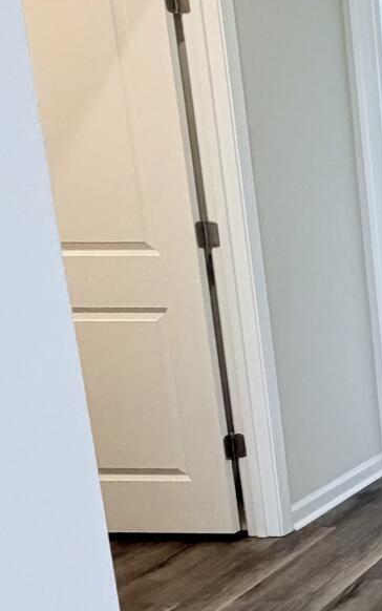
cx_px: 737
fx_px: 849
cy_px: 384
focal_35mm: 51
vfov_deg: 39.3
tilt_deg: -11.6
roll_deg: +0.3
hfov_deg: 18.3
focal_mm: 2.22
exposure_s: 1/120
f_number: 2.2
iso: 320
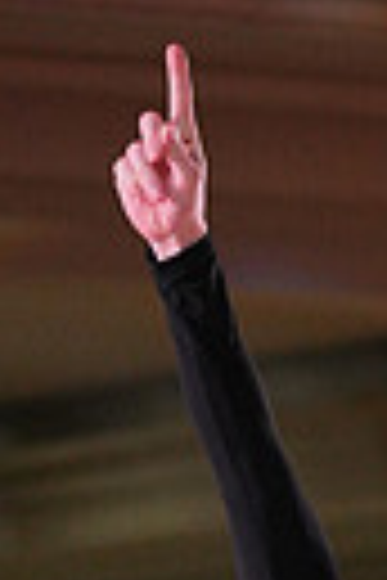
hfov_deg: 2.4
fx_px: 9416
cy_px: 1299
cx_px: 578
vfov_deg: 3.5
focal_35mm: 584
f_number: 4
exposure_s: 1/500
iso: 2000
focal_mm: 130
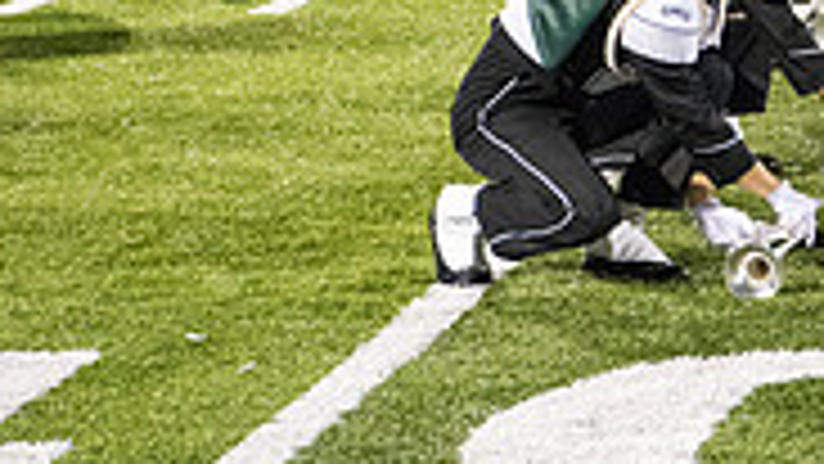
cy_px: -255
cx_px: 1202
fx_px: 5092
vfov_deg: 5.2
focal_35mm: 233
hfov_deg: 9.0
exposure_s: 1/320
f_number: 5.6
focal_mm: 70
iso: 5000
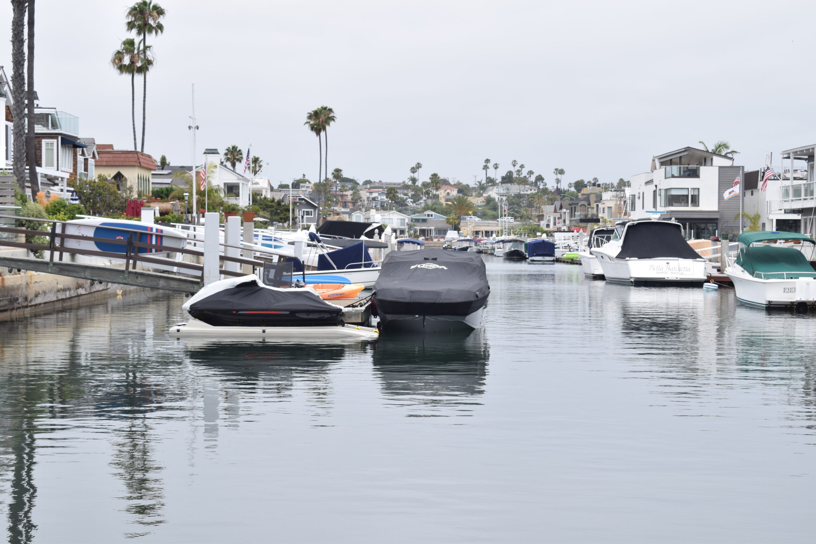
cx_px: 408
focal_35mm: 72
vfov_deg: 18.9
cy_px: 272
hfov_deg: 28.1
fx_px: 1632
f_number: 9
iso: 125
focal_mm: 48
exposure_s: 1/160
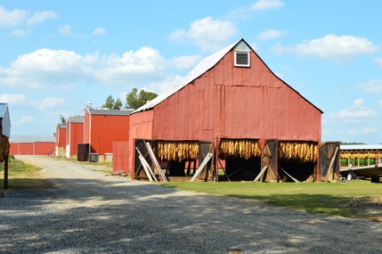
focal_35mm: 48
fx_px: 509
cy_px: 127
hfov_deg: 41.2
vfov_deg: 28.0
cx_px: 191
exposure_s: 1/250
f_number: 8
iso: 100
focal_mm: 32
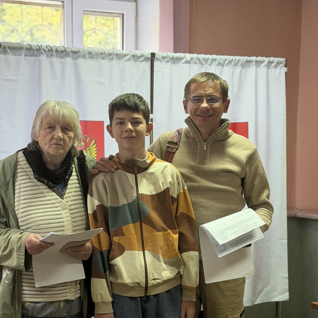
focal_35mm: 84
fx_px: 873
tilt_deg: -3.5
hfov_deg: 20.6
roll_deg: -0.2
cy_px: 196
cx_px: 159
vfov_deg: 20.6
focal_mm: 6.76
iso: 125
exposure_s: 1/50
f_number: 1.78
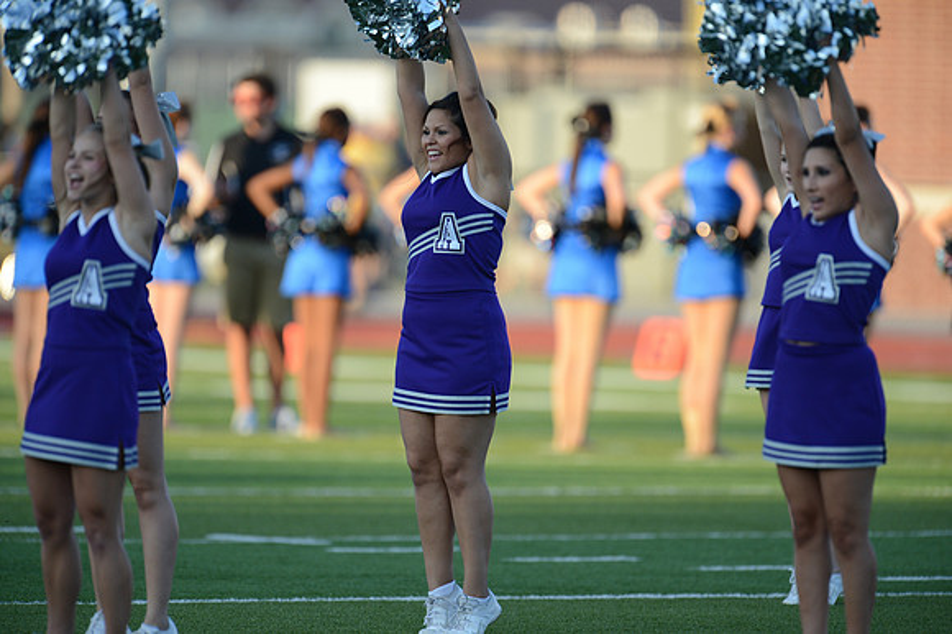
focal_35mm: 550
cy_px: 317
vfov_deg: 2.5
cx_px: 476
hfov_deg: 3.8
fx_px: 14536
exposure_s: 1/2000
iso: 800
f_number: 4
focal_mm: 550
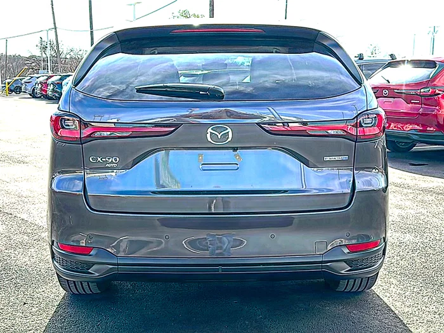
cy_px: 166
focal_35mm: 39
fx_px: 500
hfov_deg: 47.9
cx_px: 222
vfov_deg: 36.8
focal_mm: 6.86
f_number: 1.78
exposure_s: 1/1543
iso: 80
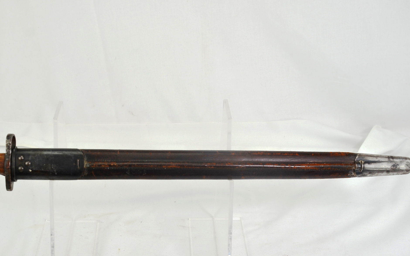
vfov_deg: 29.1
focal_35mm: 44
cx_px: 150
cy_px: 166
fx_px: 492
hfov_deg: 44.8
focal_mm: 22
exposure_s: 1/160
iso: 200
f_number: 6.3
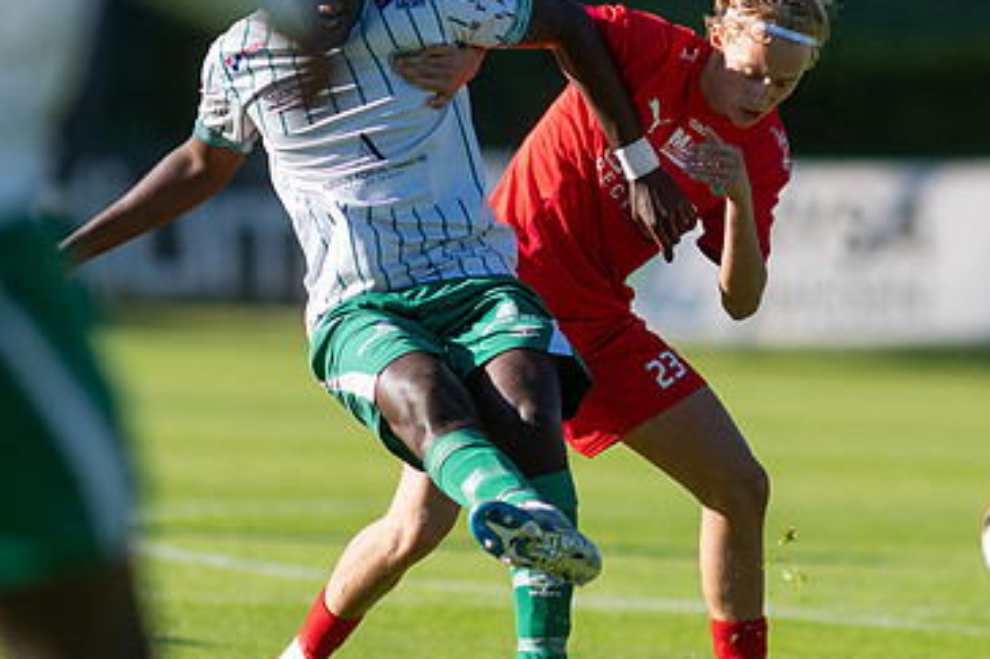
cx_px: 632
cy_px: 378
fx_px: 19680
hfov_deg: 2.9
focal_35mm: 716
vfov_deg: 1.9
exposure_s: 1/1600
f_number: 3.2
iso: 125
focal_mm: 300
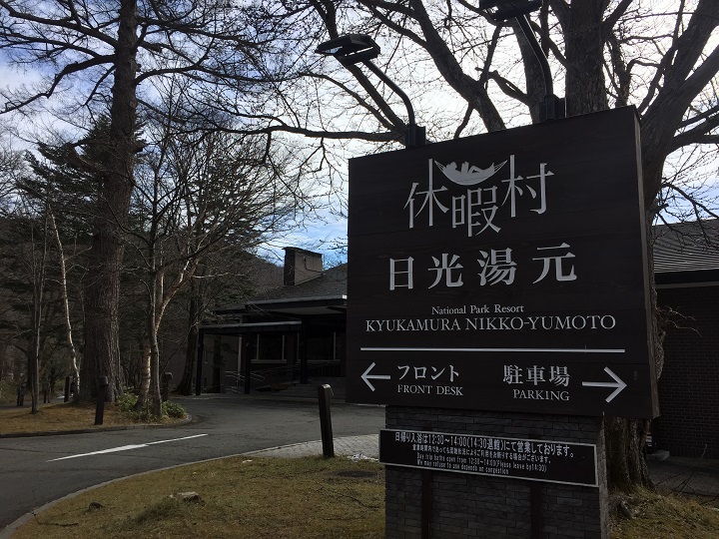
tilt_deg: +11.3
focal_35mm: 29
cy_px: 270
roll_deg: -0.6
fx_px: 602
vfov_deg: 48.2
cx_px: 360
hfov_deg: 61.7
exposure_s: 1/1464
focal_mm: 4.15
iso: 32
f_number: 2.2
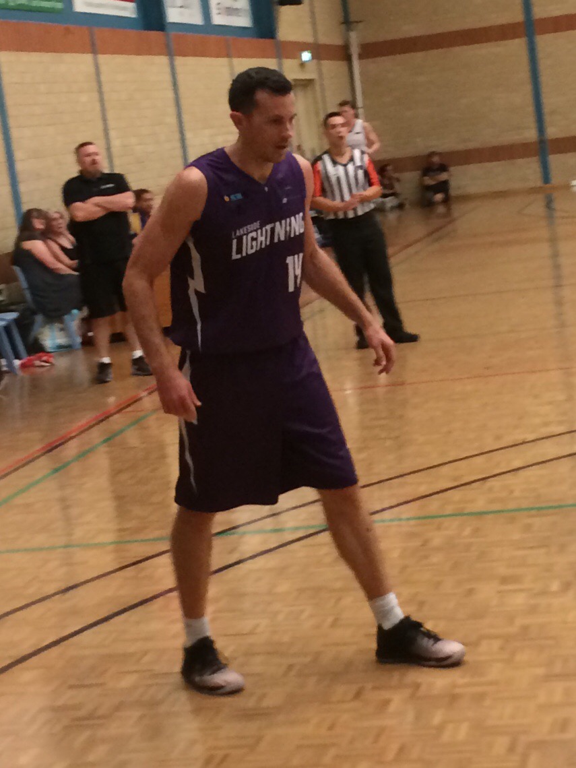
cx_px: 288
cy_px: 384
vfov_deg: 61.7
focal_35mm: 29
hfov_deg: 48.2
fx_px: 643
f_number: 2.2
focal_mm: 4.15
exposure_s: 1/33
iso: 200
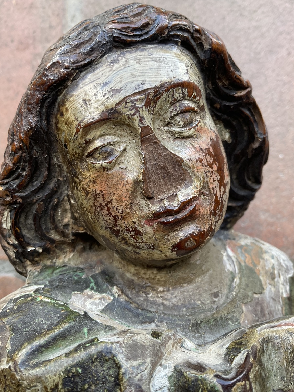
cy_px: 201
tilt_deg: -84.1
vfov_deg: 60.0
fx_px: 340
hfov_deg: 46.8
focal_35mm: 30
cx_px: 149
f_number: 1.8
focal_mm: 3
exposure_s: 1/120
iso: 64
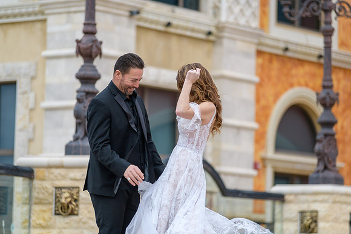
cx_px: 176
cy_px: 117
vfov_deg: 8.1
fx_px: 1658
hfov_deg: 12.1
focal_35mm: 170
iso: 400
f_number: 2.8
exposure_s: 1/3200
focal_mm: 170
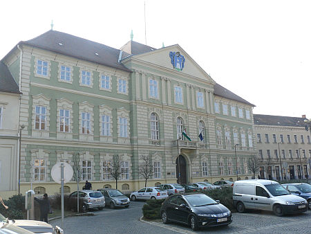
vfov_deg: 40.7
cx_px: 156
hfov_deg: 52.6
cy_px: 117
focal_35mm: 35
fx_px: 315
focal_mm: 7.4
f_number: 5
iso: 100
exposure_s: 1/250
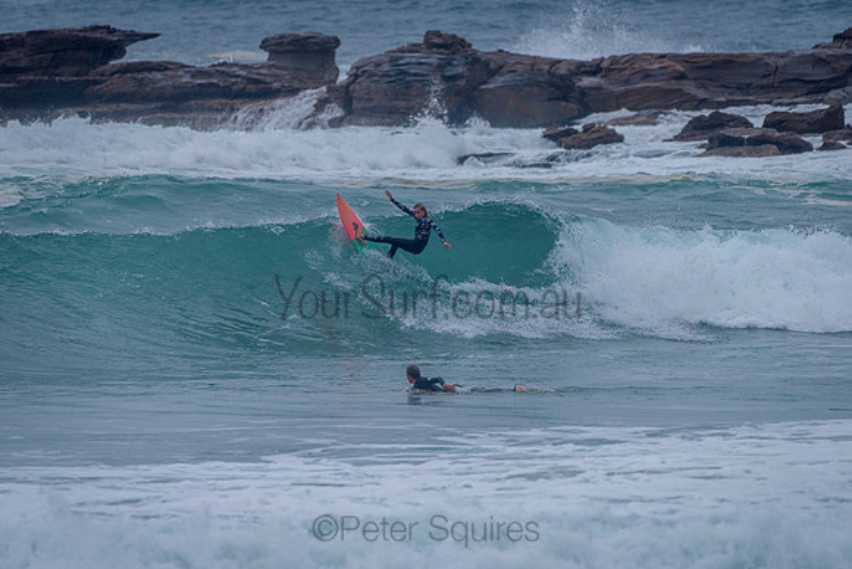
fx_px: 14499
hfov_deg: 3.4
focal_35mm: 613
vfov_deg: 2.2
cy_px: 284
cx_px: 426
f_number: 5.6
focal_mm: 500
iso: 450
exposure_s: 1/2000
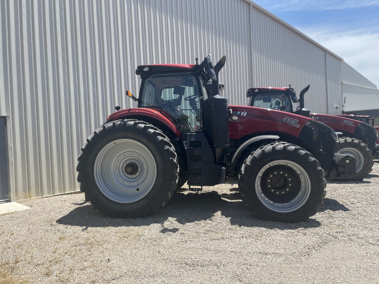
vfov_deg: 53.1
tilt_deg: +1.0
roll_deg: +3.5
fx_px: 285
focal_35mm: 26
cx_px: 190
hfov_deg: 67.3
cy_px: 142
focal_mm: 4.2
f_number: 1.6
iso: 32
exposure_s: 1/2618
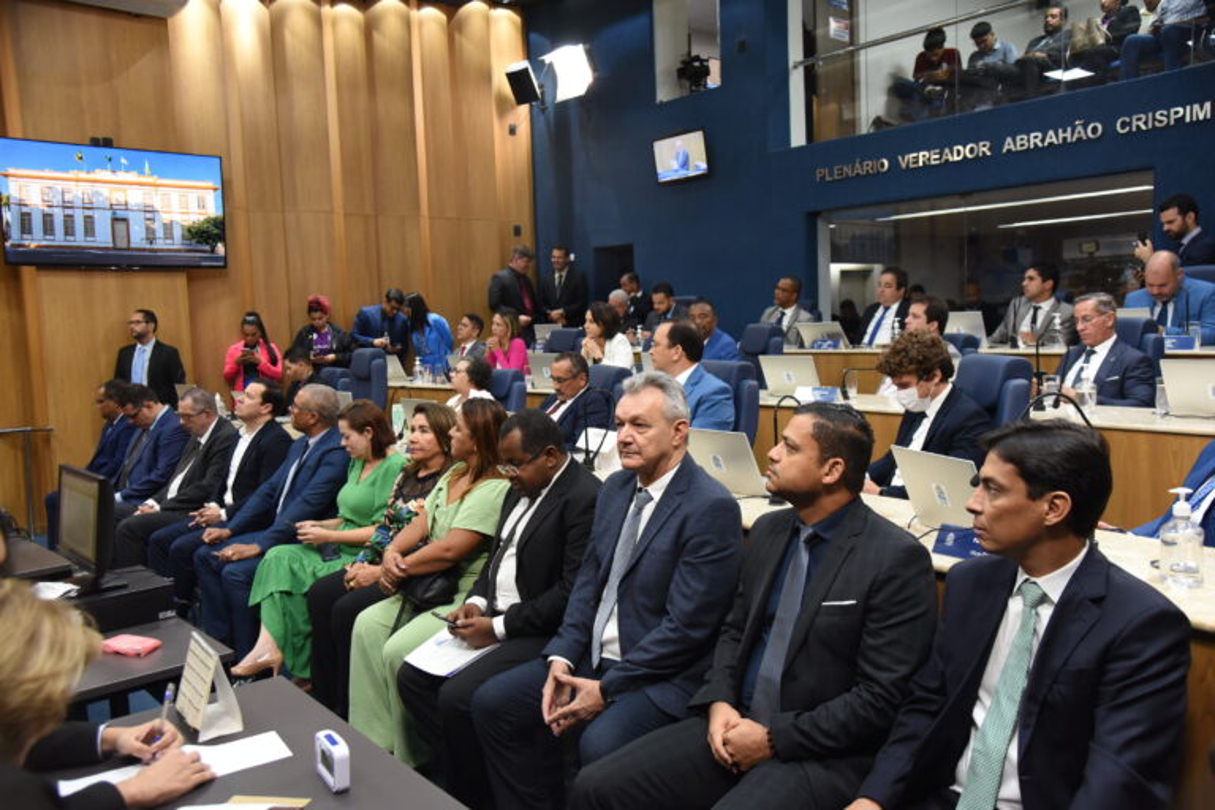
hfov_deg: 61.9
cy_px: 405
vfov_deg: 43.6
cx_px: 608
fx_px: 1012
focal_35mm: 30
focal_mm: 30
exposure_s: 1/160
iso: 2000
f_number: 4
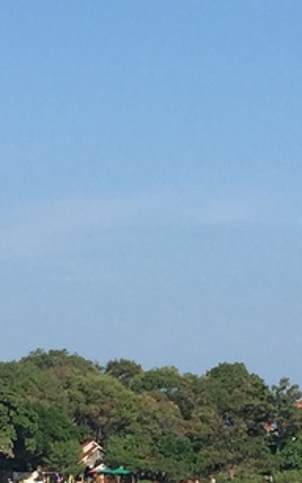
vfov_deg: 12.9
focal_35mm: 160
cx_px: 175
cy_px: 483
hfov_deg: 8.2
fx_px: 2106
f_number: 2.2
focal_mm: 4.15
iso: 32
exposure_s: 1/2083
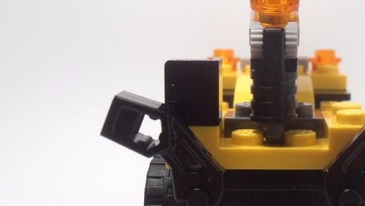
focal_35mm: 73
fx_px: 707
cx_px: 280
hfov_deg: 28.5
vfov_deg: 16.5
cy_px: 117
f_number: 3.9
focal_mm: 6.61
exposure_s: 1/60
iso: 80
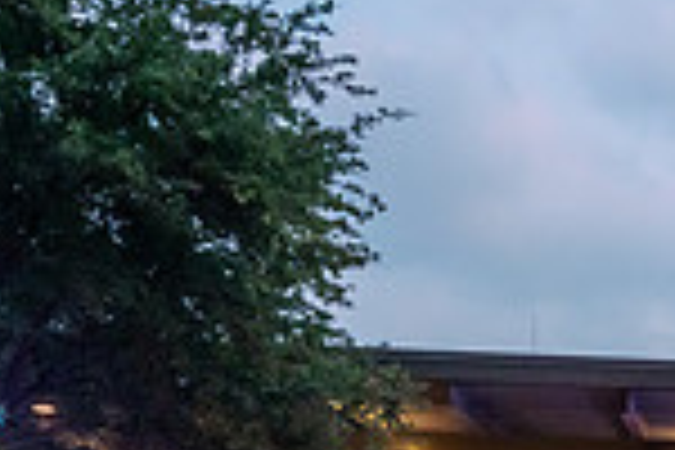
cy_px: 736
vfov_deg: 13.6
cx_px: 1017
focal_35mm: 93
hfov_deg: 19.2
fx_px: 1744
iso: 3200
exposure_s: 1/50
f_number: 4.5
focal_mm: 24
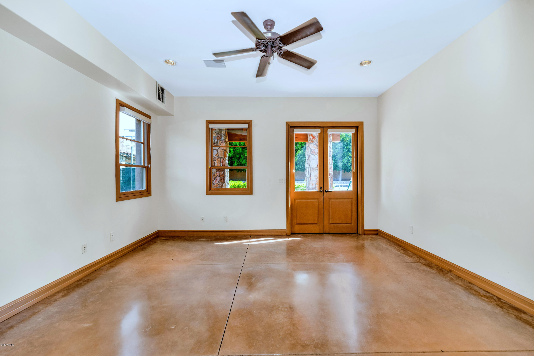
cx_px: 267
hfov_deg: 104.3
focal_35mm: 14
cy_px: 178
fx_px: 208
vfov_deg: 81.2
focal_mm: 14
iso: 320
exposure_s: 1/125
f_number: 4.5
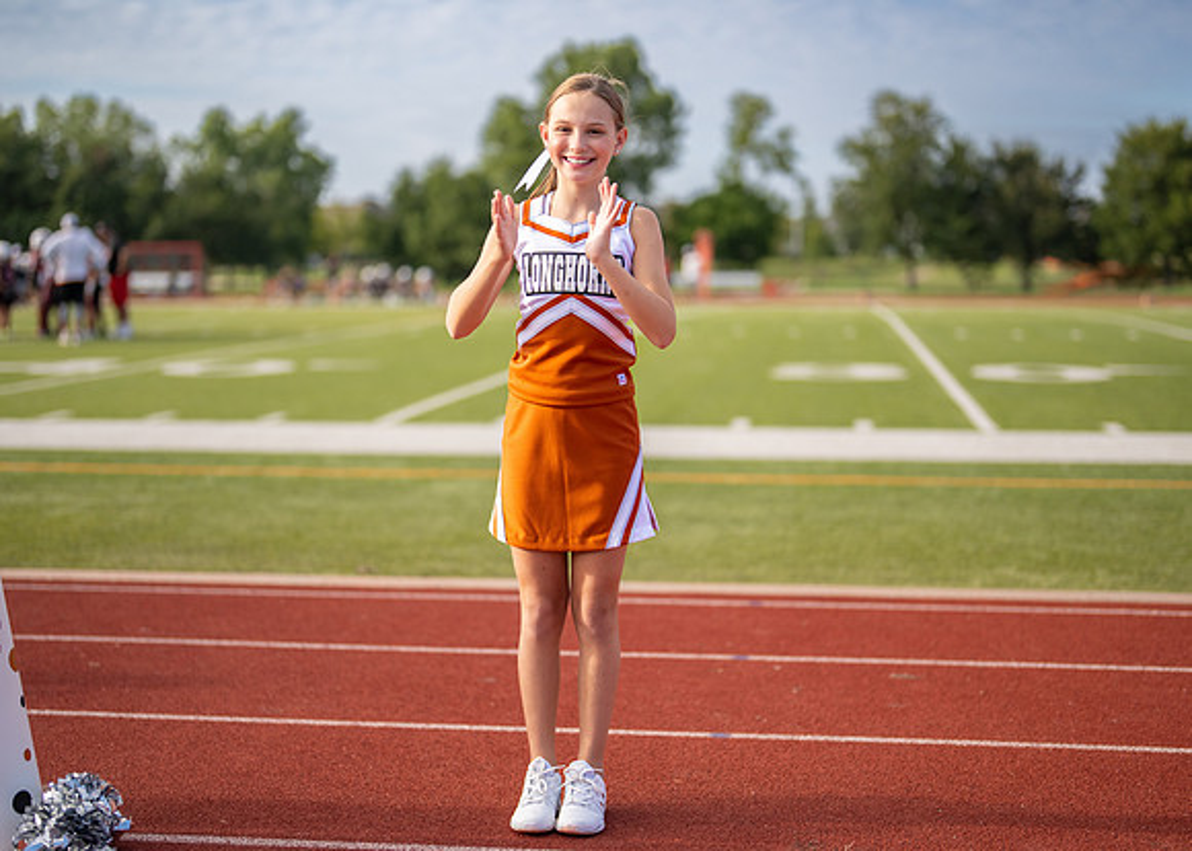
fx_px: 1969
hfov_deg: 33.7
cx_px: 573
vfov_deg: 24.4
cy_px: 452
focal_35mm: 58
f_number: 1.2
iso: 200
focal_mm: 50
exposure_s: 1/10000
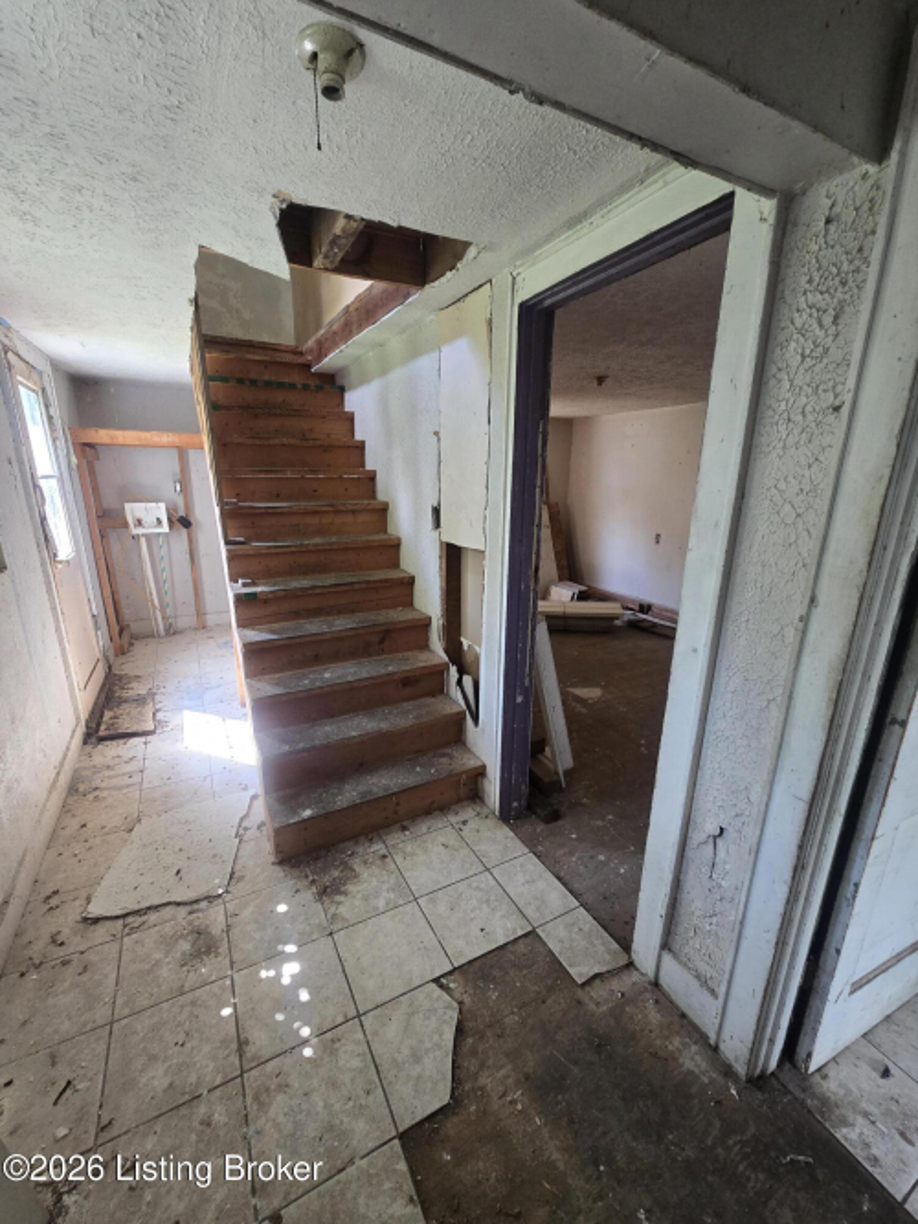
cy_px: 612
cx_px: 459
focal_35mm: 13
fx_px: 460
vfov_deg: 106.2
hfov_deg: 89.9
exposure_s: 1/60
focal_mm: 2.2
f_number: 2.2
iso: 200
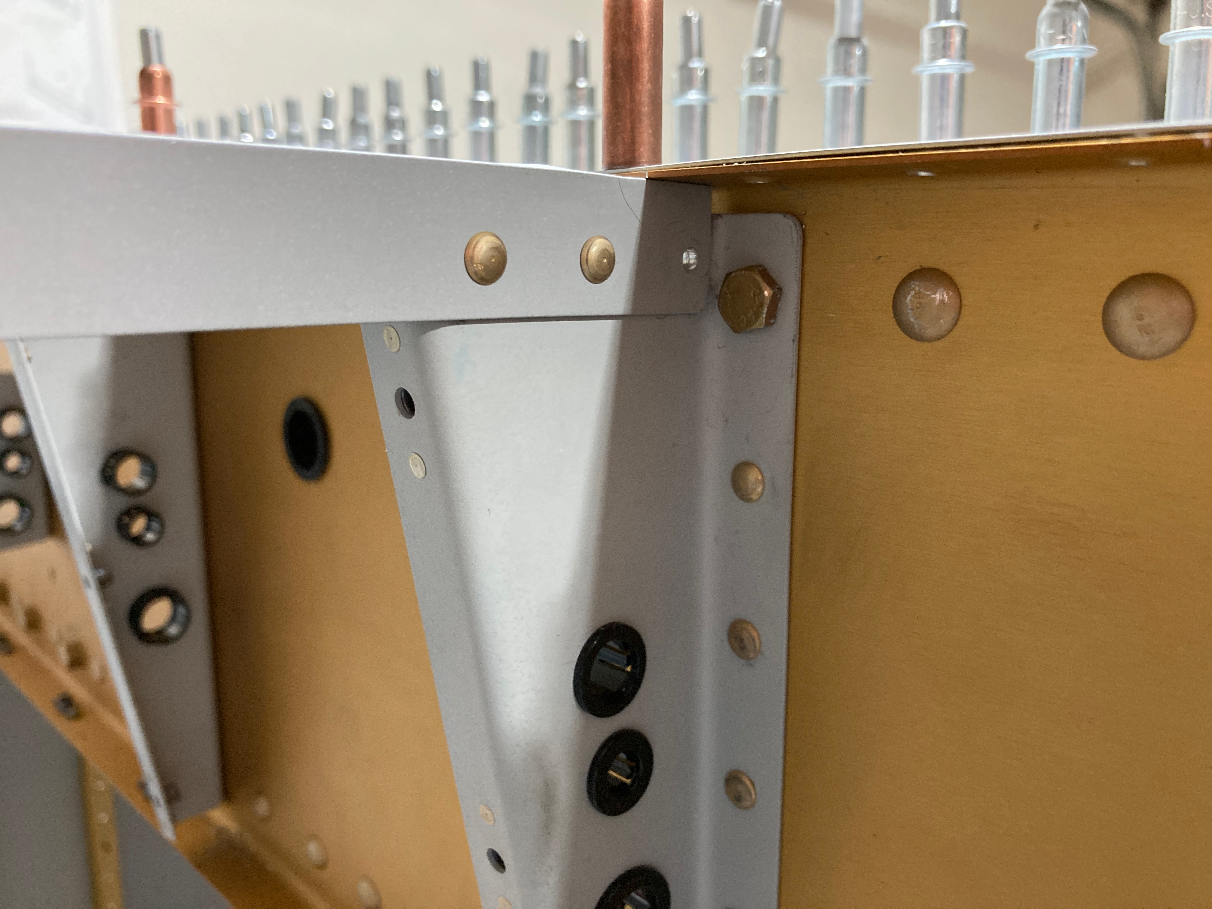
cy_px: 454
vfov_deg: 49.7
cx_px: 606
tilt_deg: -11.2
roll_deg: +0.2
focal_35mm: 28
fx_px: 980
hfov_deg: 63.4
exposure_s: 1/60
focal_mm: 3.99
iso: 320
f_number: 1.8
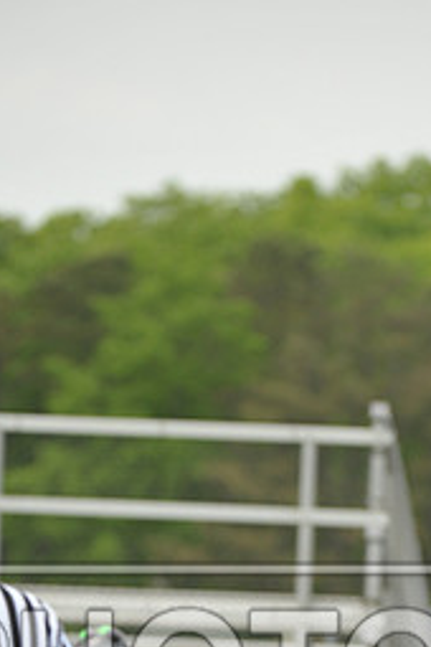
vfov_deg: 3.5
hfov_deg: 2.3
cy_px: 683
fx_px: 10613
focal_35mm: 591
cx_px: 281
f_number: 4
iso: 800
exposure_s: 1/2500
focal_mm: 260
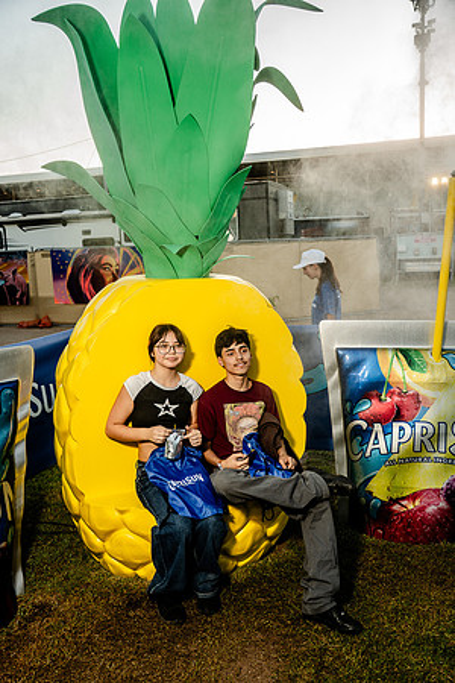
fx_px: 626
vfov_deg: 57.2
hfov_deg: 40.0
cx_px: 228
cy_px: 342
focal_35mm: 33
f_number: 4
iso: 320
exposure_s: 1/200
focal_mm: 33
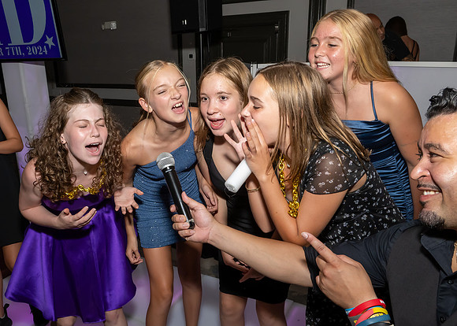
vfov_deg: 45.6
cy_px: 163
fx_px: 388
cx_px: 178
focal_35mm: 30
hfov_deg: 60.4
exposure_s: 1/250
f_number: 8
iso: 1000
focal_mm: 17
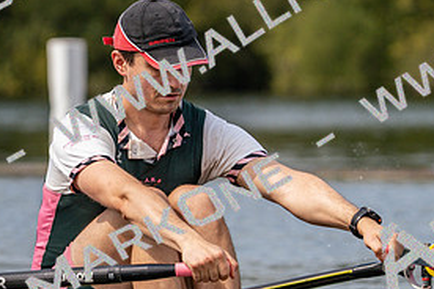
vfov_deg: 2.4
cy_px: 148
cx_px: 245
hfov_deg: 3.7
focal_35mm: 564
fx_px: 6799
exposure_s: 1/1600
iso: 320
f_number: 5.6
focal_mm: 268
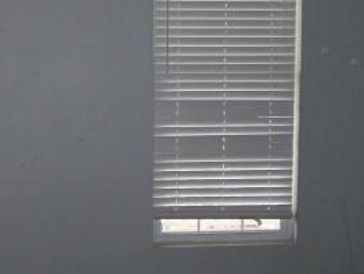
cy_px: 88
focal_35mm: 89
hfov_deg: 21.7
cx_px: 65
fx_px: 936
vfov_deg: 16.6
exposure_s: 1/30
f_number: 2.8
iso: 200
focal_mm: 6.3
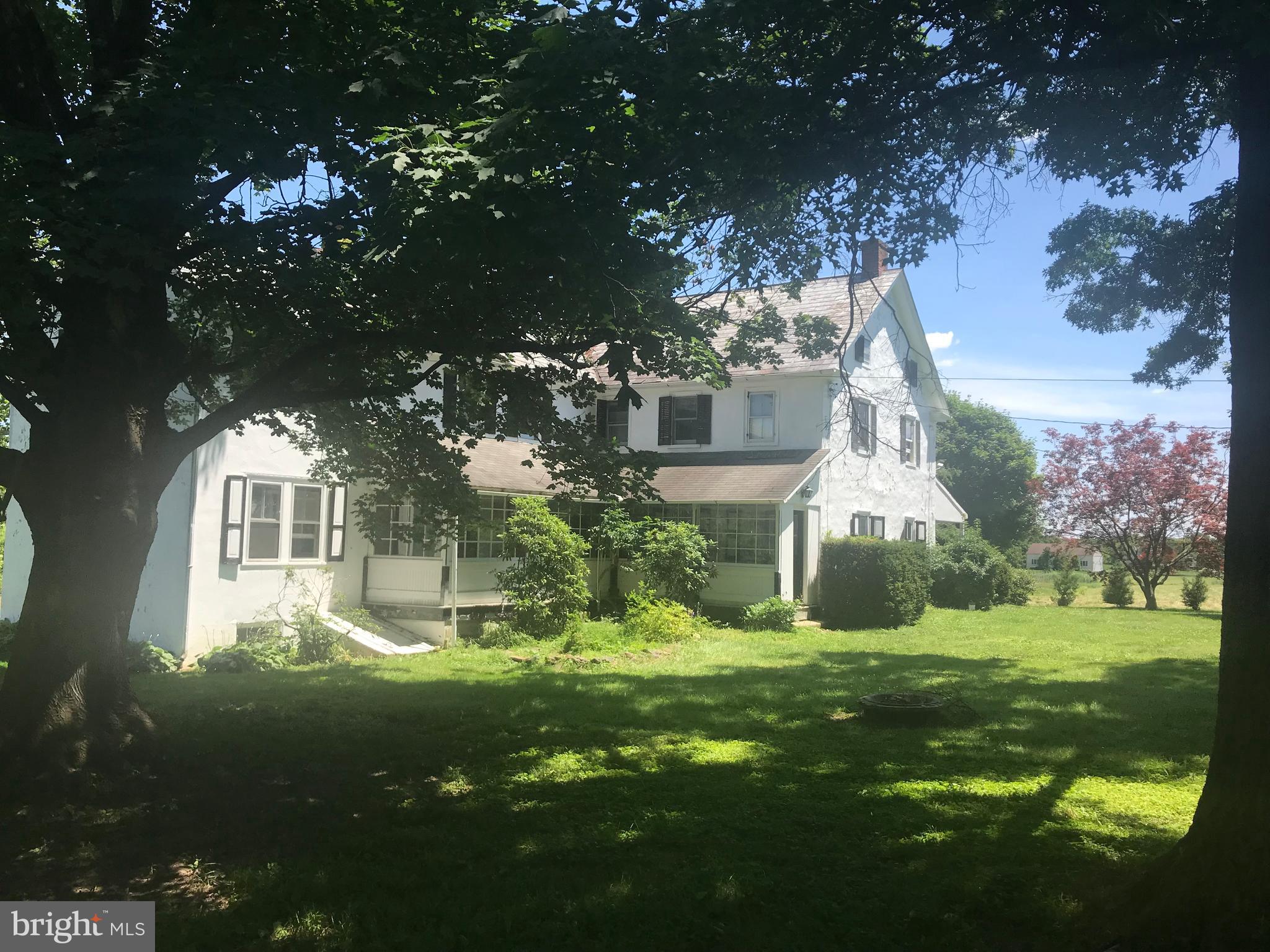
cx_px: 635
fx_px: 1027
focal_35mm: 28
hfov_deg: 63.4
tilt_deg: +3.0
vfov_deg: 49.7
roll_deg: -1.8
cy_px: 476
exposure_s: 1/1126
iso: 20
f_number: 1.8
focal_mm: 3.99
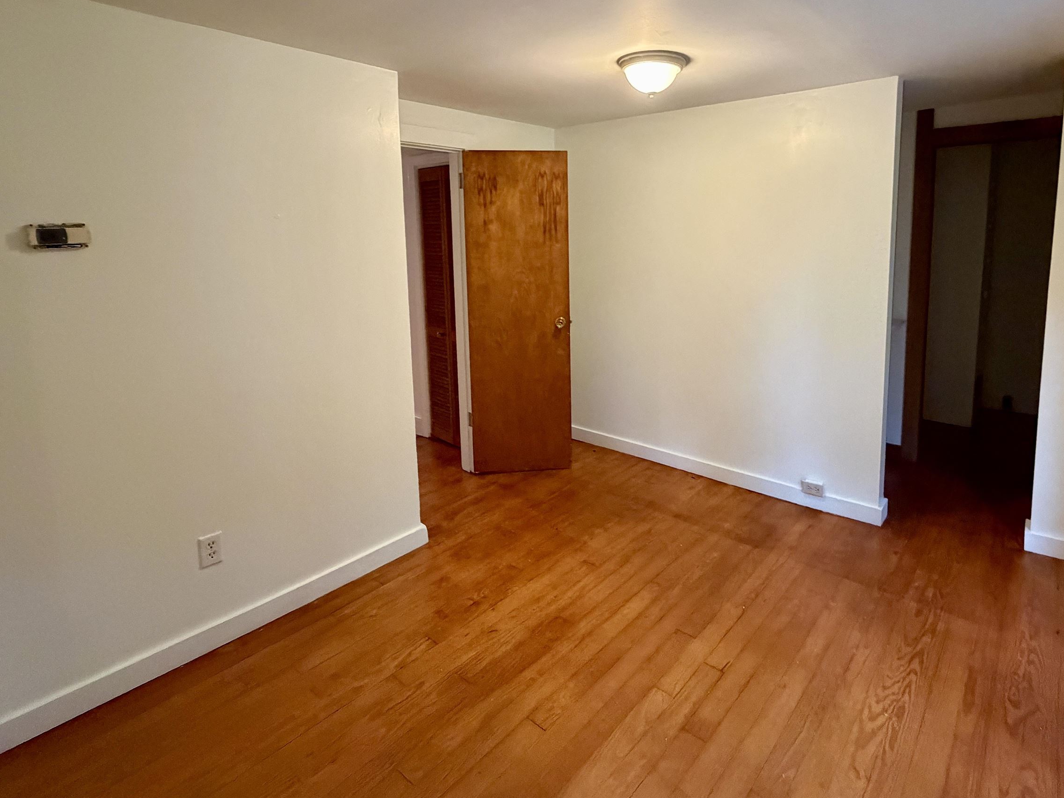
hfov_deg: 83.9
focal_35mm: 19
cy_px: 301
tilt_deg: -7.6
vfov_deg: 67.7
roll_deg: +0.8
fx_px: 584
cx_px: 623
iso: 1000
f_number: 2.2
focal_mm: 2.22
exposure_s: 1/60
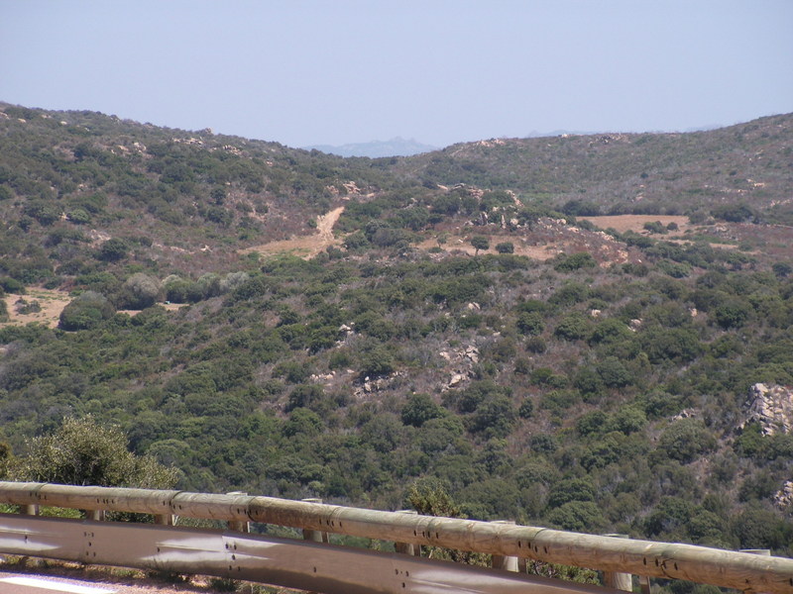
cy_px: 297
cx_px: 396
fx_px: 4215
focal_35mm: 184
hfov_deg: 10.7
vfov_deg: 8.1
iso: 50
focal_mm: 30.8
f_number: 3.4
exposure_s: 1/500
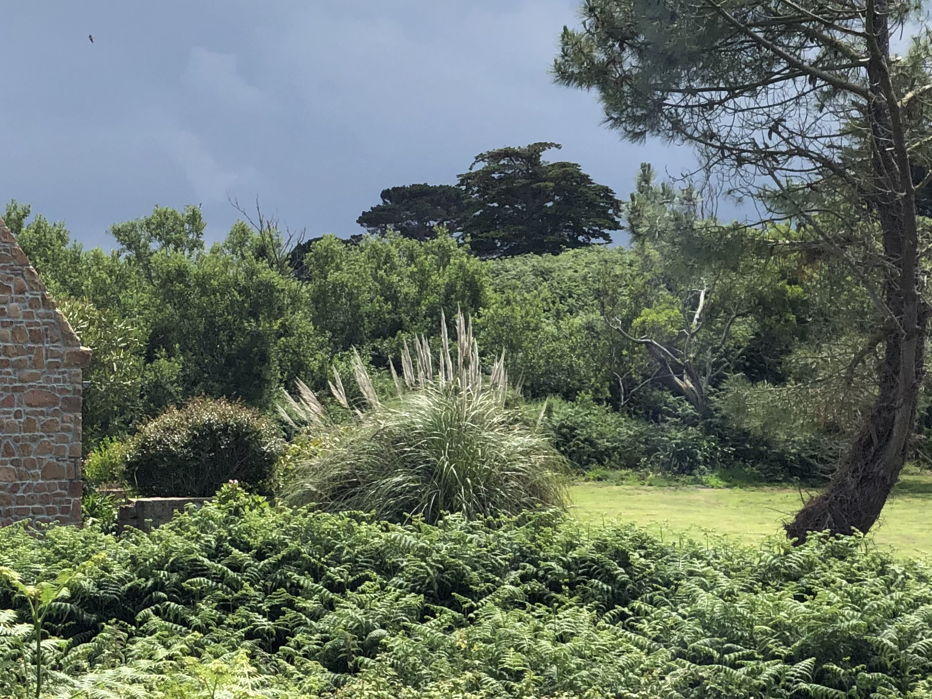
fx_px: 3311
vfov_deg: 12.0
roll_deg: +0.6
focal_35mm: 123
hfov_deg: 15.7
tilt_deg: +3.2
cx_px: -49
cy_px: 225
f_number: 2.4
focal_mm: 6
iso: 16
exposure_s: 1/906
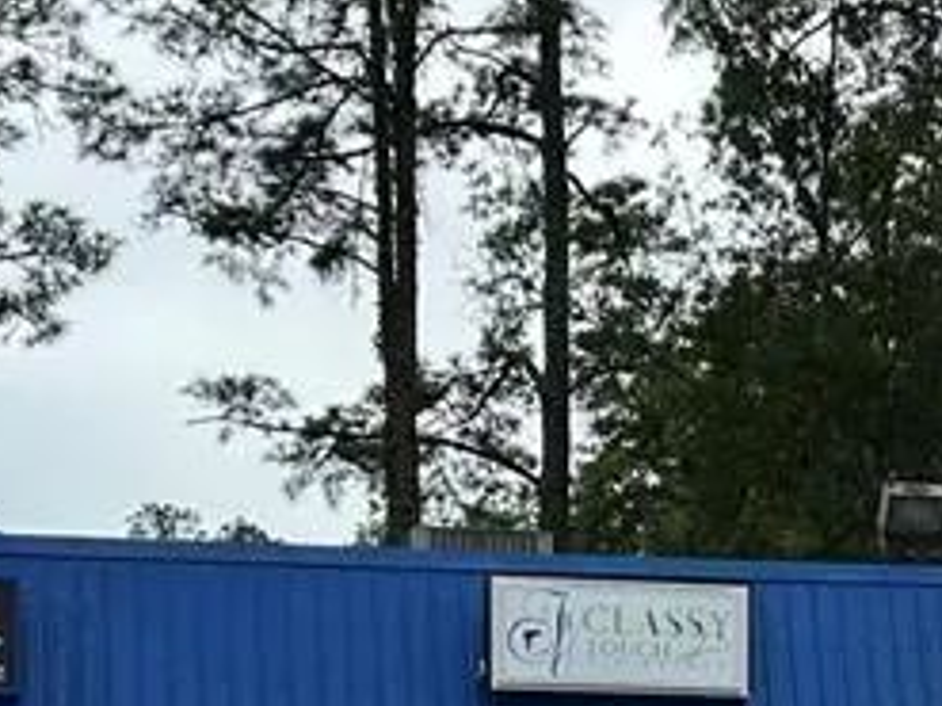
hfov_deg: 17.9
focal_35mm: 108
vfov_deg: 13.2
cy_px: 958
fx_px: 2938
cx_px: 889
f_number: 1.5
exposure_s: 1/2008
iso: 50
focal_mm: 5.7
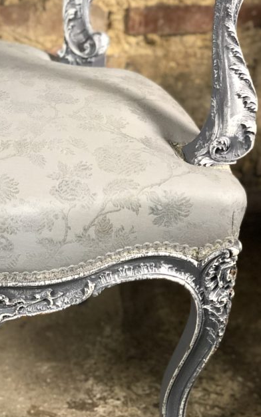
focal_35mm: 90
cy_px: 249
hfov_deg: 14.0
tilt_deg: -31.7
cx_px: -67
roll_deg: +0.9
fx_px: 1024
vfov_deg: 23.0
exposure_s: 1/25
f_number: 2.4
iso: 160
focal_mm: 6
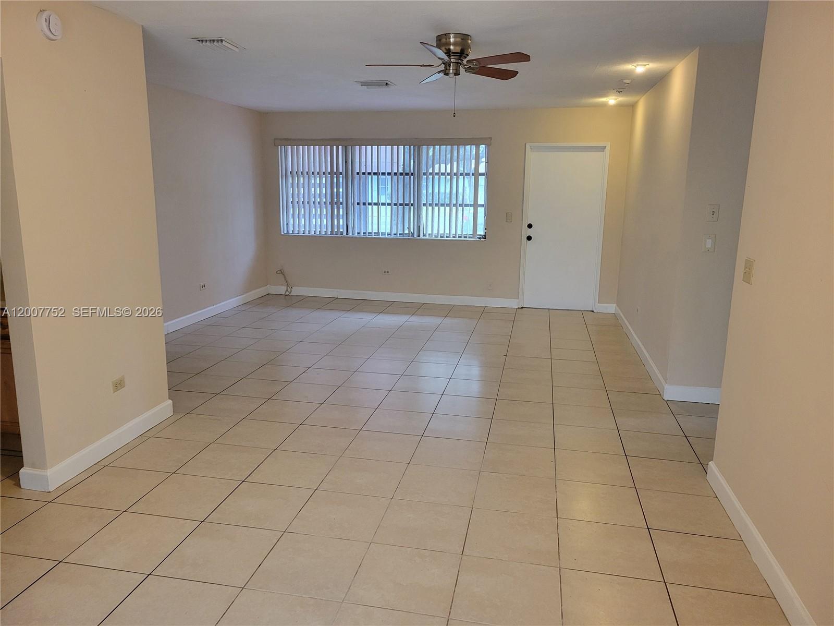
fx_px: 626
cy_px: 313
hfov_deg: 67.3
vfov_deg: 53.1
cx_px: 417
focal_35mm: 26
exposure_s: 1/120
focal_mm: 5.4
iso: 320
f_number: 1.8
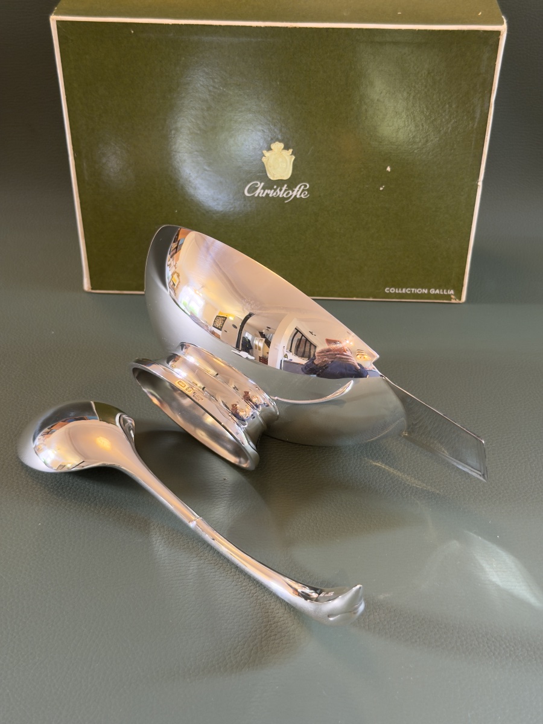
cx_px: 272
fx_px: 1004
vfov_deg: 39.7
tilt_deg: -32.7
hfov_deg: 30.3
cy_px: 362
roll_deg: -1.2
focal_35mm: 48
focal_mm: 6.76
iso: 400
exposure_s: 1/33
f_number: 1.78
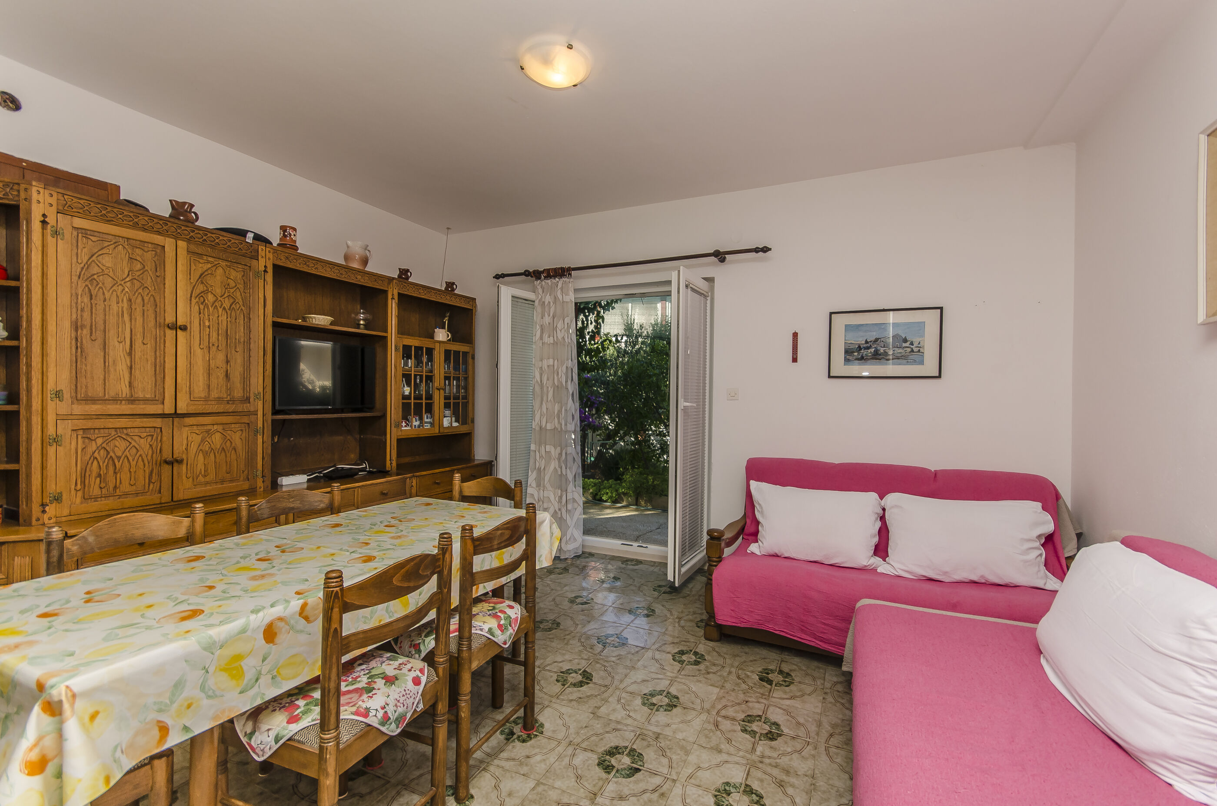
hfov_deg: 100.5
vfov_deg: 77.1
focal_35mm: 15
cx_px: 608
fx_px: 506
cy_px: 403
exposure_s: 1/160
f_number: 7.1
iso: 100
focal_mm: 10
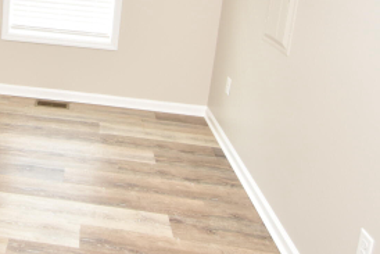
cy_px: -4
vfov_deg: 30.2
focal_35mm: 41
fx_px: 433
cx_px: 40
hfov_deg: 43.4
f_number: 3.5
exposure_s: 1/160
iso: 800
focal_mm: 10
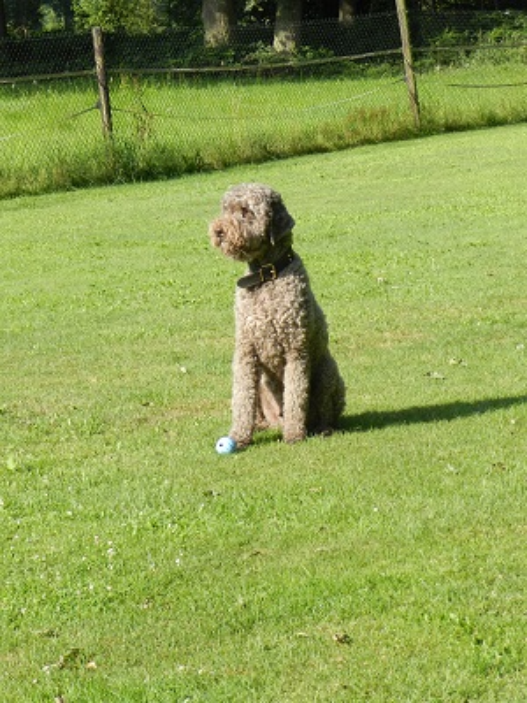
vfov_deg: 15.2
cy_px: 352
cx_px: 264
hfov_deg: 11.4
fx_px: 2639
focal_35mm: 130
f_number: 5
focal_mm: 23.1
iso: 160
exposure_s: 1/320
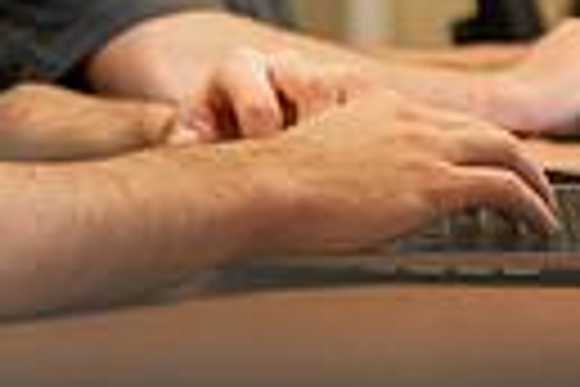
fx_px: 3754
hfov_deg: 8.8
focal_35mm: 233
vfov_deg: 5.8
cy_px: -263
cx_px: 117
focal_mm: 52
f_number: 2.8
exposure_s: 1/125
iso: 640
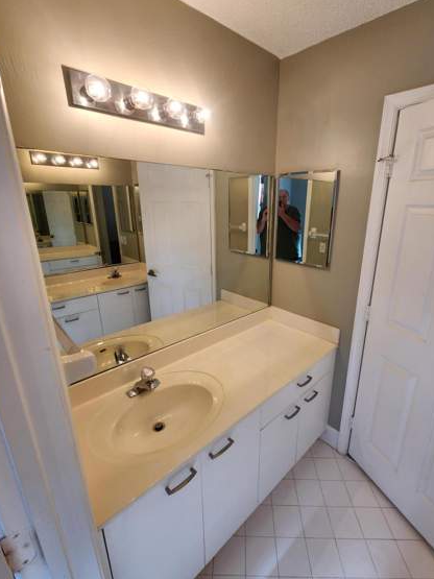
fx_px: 251
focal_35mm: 15
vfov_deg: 98.1
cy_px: 280
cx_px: 239
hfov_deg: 81.5
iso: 160
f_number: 2.2
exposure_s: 1/60
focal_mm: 2.2
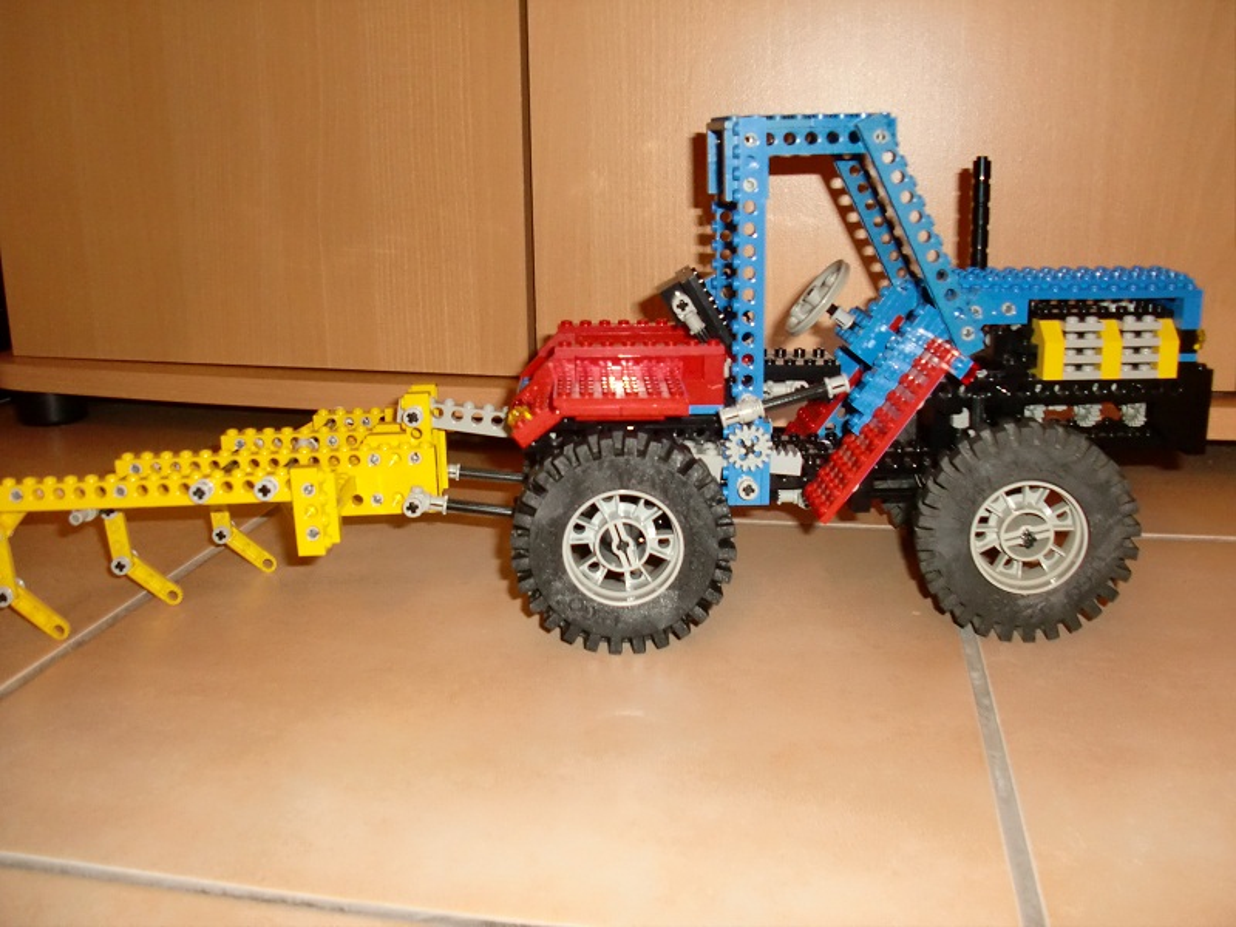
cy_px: 464
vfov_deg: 39.7
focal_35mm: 36
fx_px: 1285
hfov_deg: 51.4
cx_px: 618
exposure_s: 1/30
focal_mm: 6.3
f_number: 2.8
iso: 400
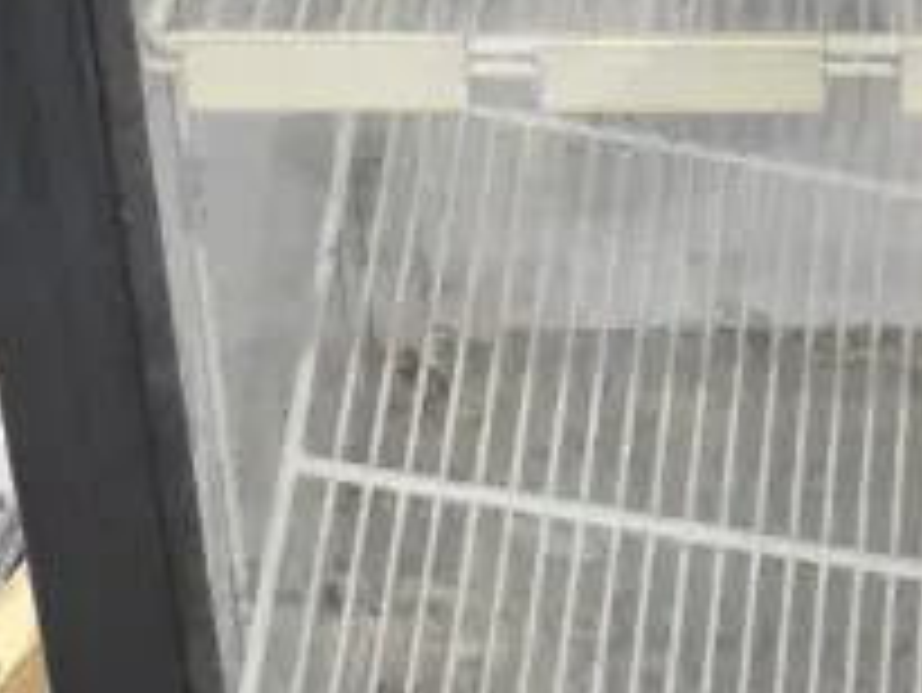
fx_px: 3091
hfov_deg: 16.6
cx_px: 895
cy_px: -448
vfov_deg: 12.0
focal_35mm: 116
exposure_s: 1/250
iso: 6400
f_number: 5
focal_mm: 18
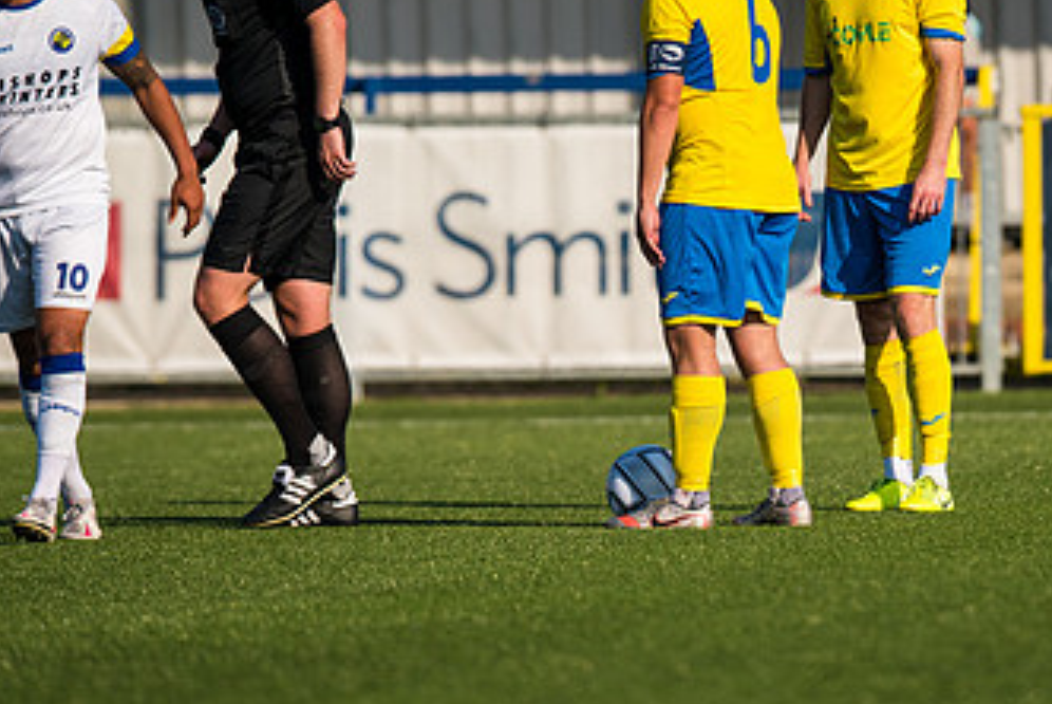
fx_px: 20414
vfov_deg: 2.0
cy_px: 160
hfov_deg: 3.0
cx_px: 707
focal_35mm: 698
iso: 200
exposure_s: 1/4000
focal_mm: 400
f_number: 5
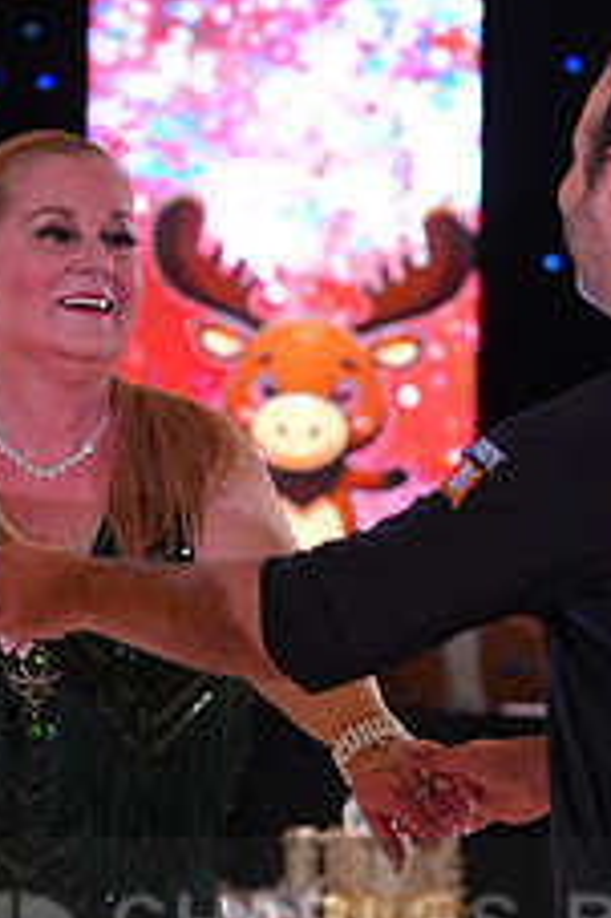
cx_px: 362
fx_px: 6068
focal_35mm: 238
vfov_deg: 8.6
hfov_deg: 5.8
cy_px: 975
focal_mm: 93
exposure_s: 1/250
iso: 3200
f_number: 4.5
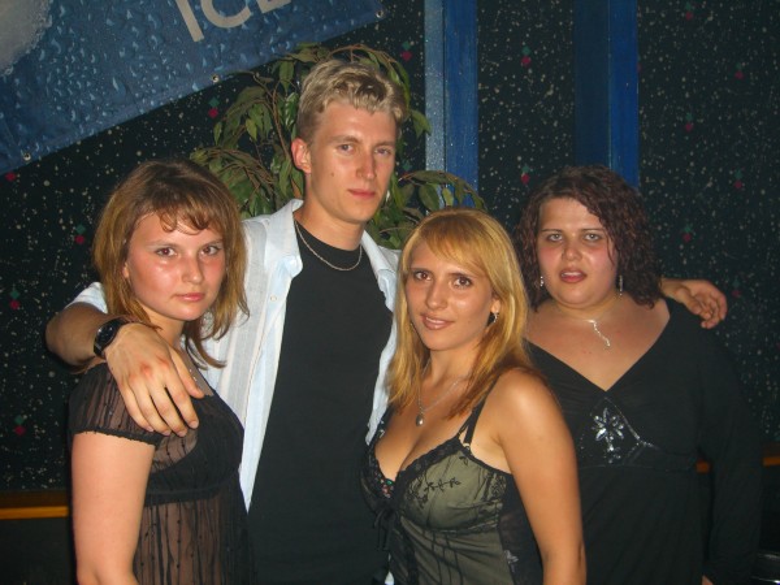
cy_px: 292
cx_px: 390
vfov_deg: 37.7
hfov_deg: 49.0
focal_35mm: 38
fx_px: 856
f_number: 2.8
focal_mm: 7.9
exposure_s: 1/60
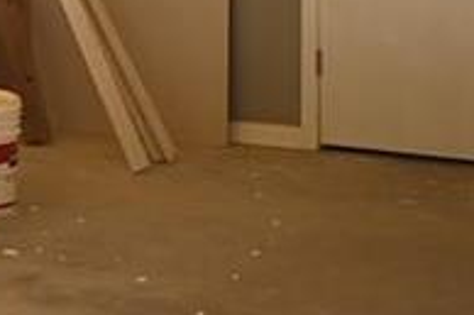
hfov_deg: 12.2
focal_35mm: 153
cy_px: -255
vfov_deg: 8.6
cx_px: -423
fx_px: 2013
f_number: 4.5
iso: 200
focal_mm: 29
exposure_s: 1/250
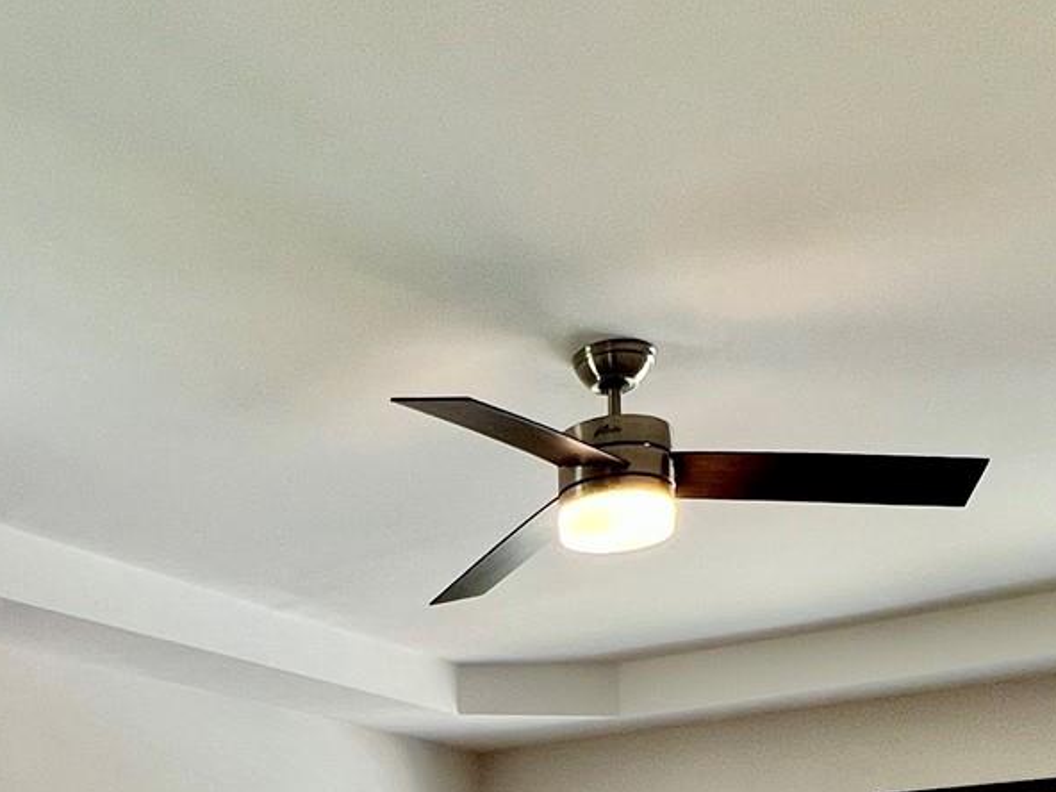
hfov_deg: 41.1
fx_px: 1373
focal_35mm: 45
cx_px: 294
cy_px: 997
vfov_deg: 27.5
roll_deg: +1.4
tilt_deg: +0.3
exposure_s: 1/120
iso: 160
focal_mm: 1.57
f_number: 1.8
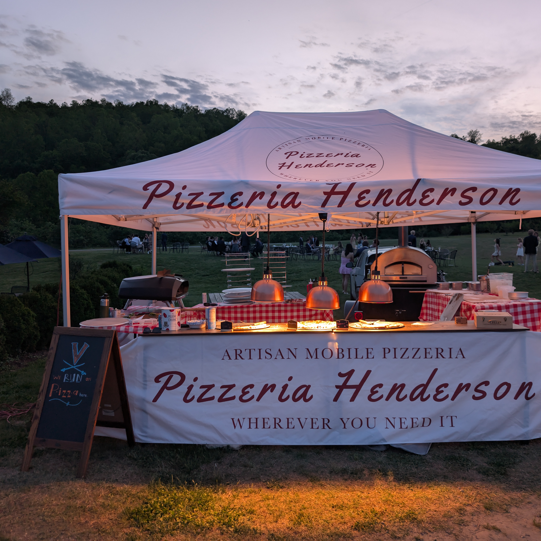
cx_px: 292
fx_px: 513
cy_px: 263
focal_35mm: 29
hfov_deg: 55.6
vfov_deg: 55.6
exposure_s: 1/120
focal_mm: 6.9
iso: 142
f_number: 1.68
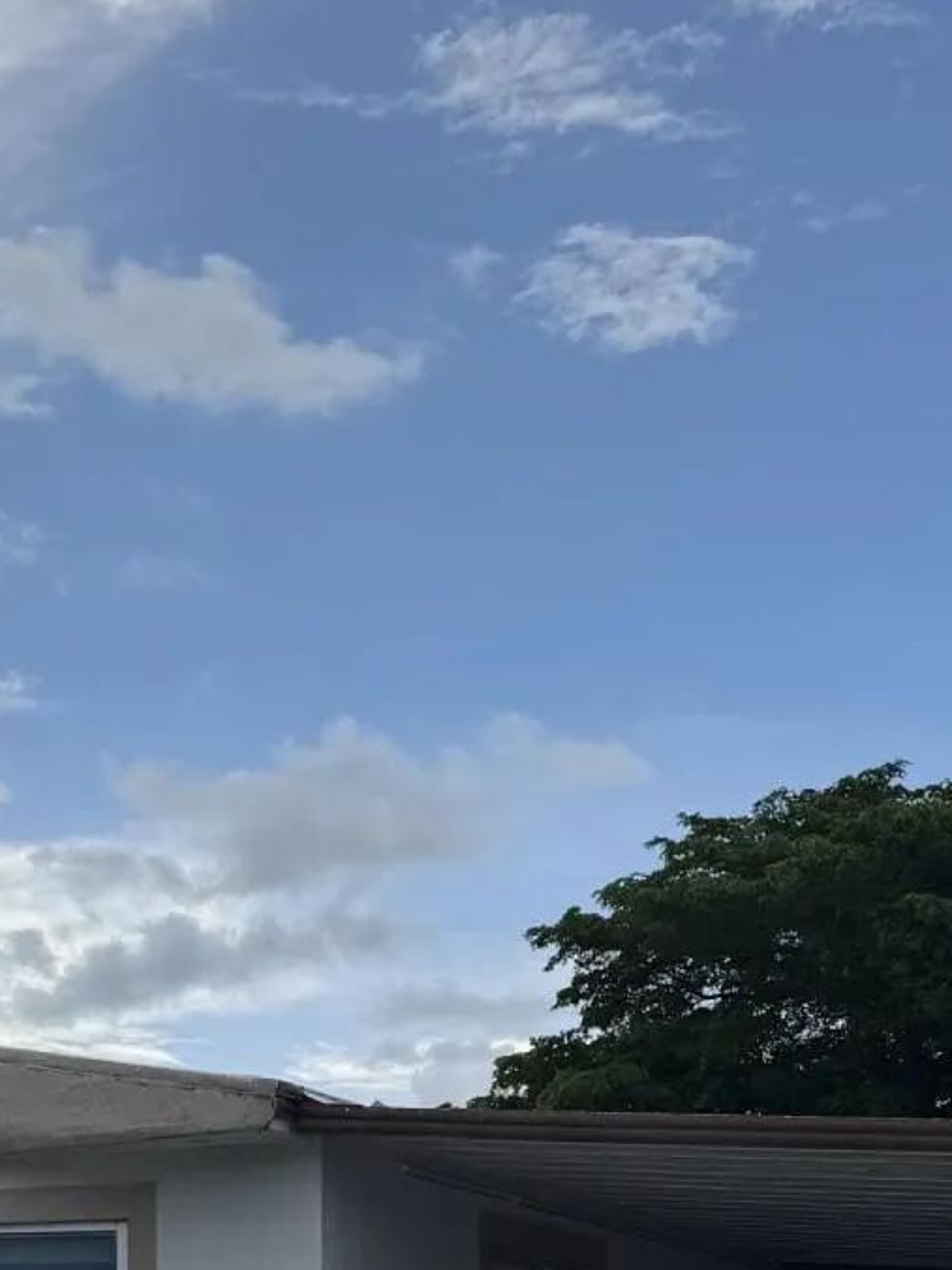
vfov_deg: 25.1
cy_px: 1454
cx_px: 315
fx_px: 2603
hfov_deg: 20.6
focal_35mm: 71
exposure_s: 1/3425
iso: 80
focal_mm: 6.76
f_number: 1.78
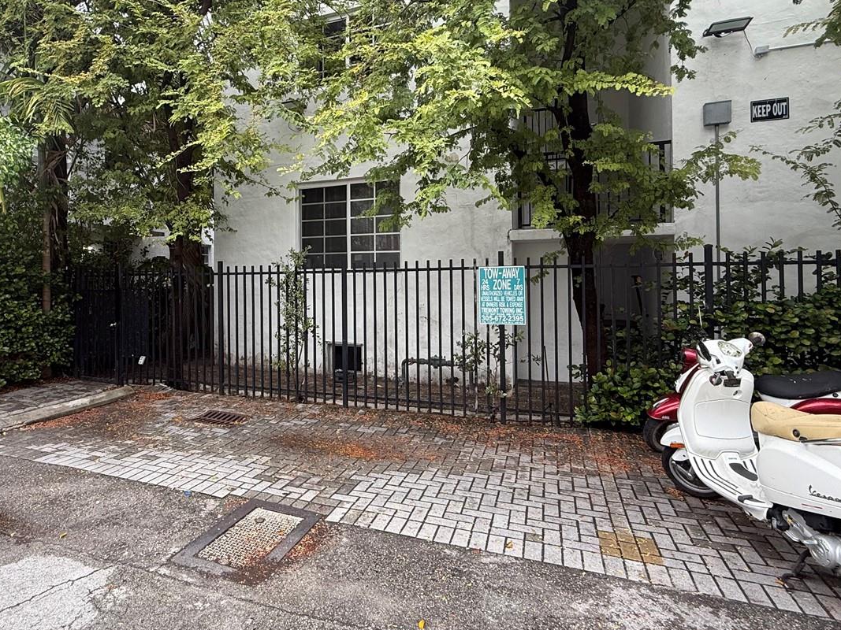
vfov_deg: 63.1
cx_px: 333
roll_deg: -0.1
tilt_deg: +2.2
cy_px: 270
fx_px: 510
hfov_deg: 78.0
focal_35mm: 21
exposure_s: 1/99
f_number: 2.2
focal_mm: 2.22
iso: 64
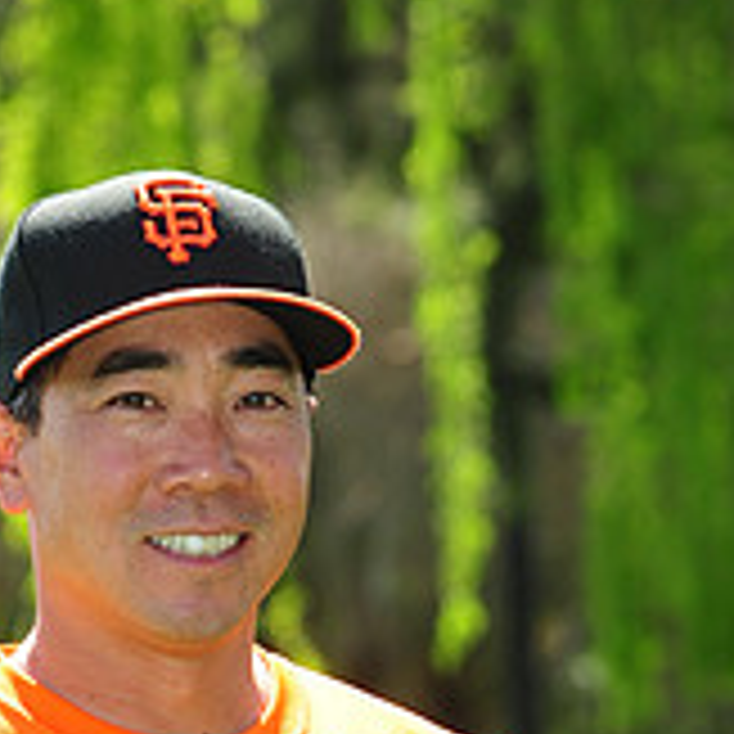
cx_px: 387
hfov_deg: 4.4
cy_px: 1130
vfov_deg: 4.4
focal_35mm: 394
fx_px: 9452
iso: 200
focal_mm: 130
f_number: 7.1
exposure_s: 1/200
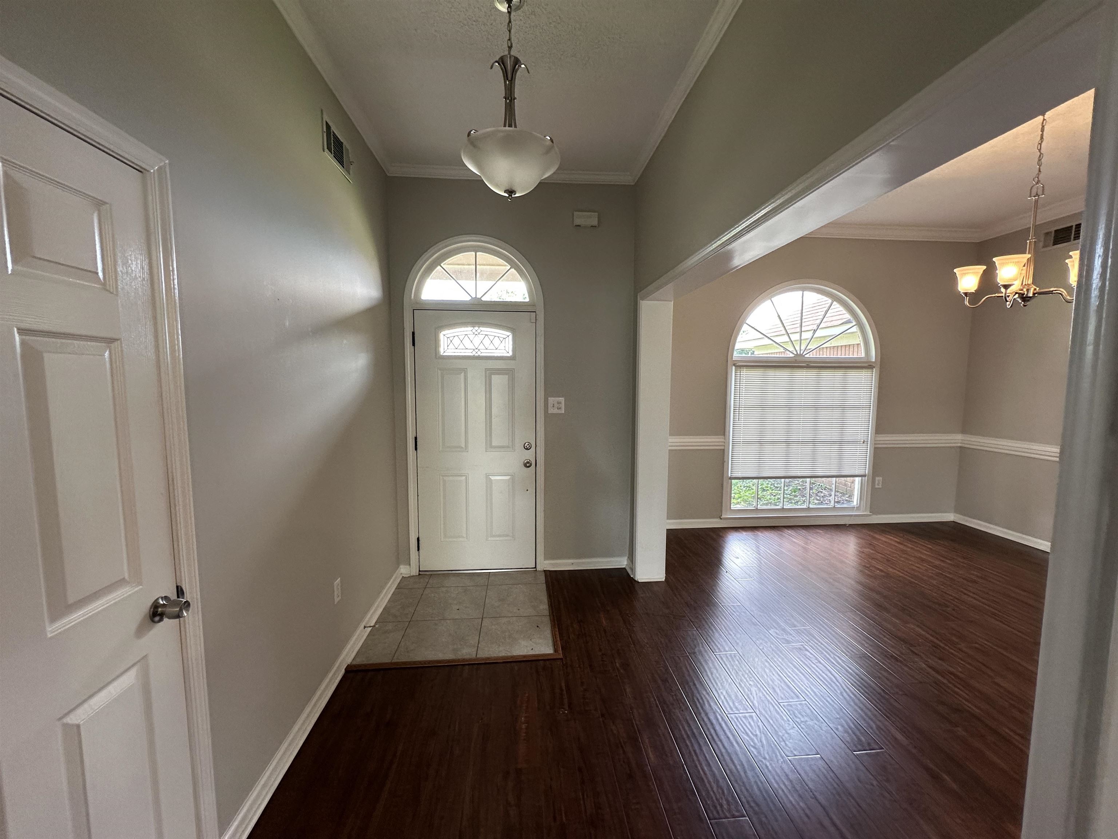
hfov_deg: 102.1
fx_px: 452
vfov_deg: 85.7
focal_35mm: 14
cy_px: 420
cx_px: 559
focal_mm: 2.22
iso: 160
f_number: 2.2
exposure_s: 1/120
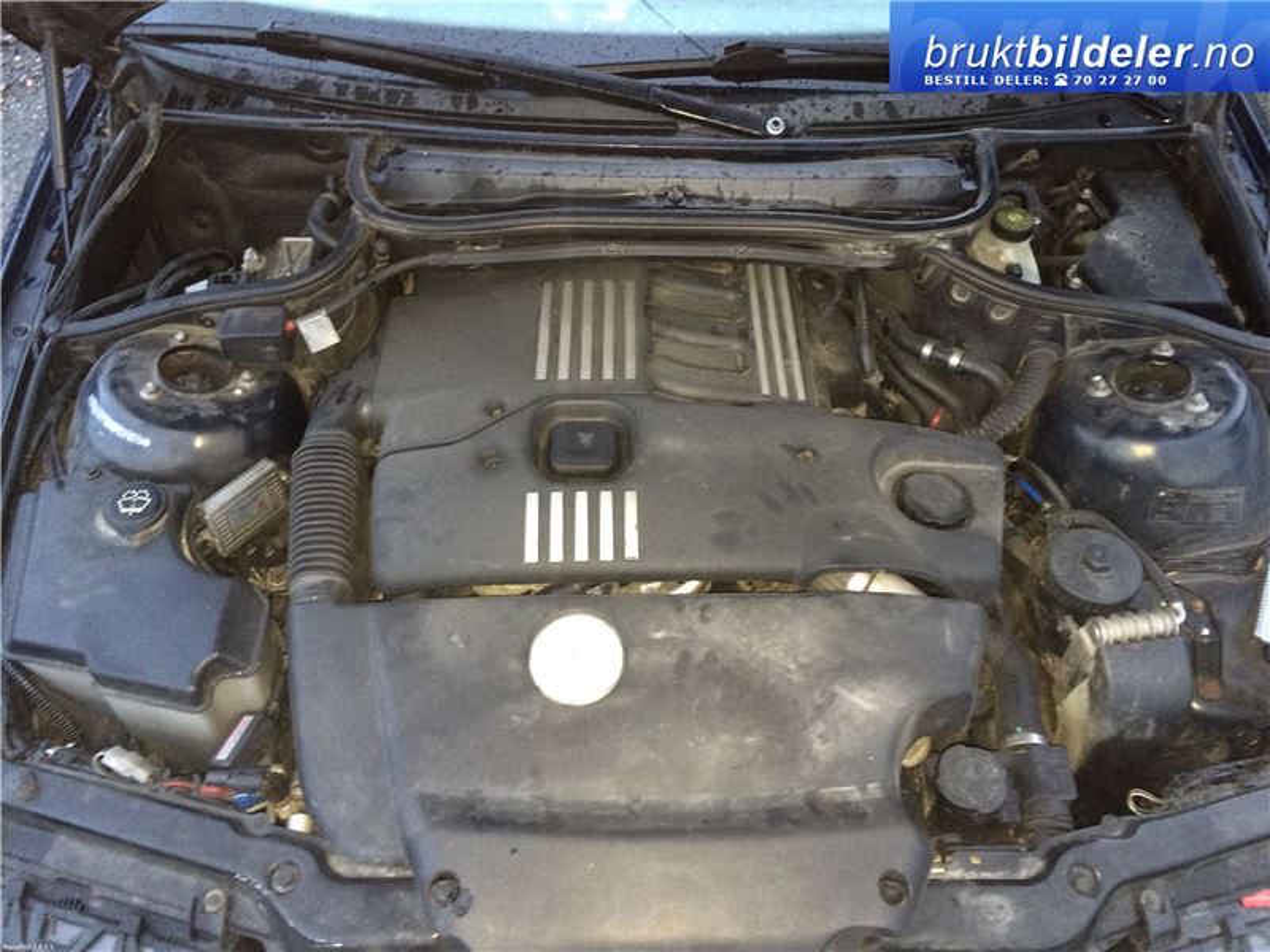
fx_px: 1064
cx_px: 635
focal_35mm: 29
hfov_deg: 61.7
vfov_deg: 48.2
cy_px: 476
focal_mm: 4.15
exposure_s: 1/16
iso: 320
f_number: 2.2
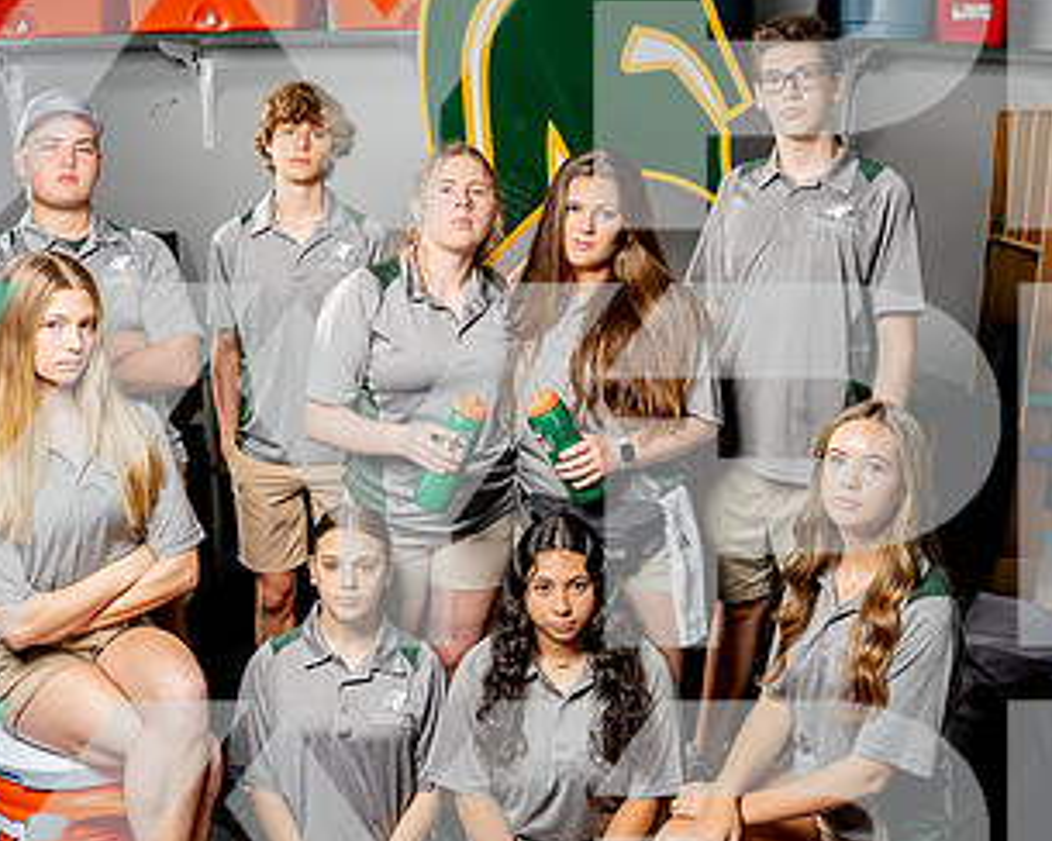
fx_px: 1183
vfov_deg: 39.1
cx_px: 522
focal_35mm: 38
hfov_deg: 47.9
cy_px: 451
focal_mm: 20
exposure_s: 1/250
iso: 200
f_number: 5.6
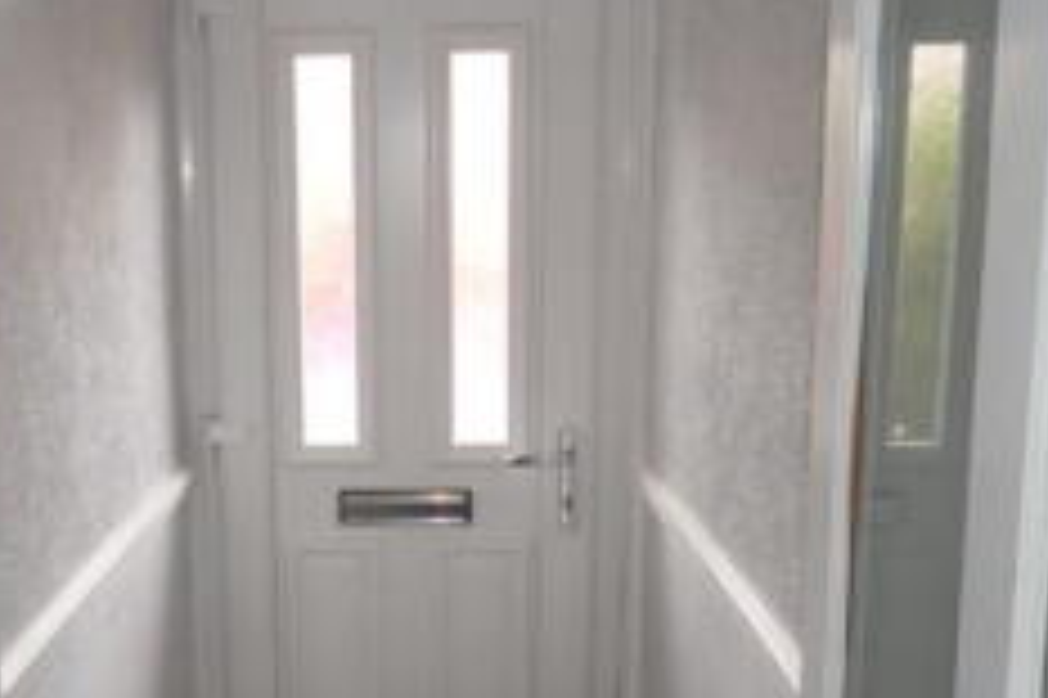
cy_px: 426
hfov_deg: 41.8
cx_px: 340
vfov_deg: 28.9
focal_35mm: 46
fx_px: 1350
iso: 800
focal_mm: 11
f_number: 4.5
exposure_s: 1/80
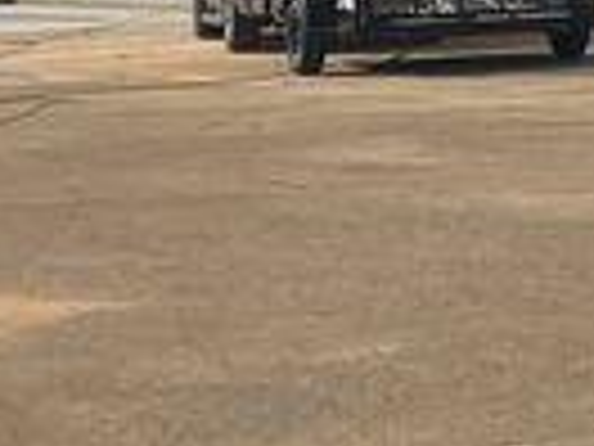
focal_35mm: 194
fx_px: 3329
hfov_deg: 8.5
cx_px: 1818
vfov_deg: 7.5
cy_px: -198
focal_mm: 5.1
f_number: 1.6
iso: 32
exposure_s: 1/6250
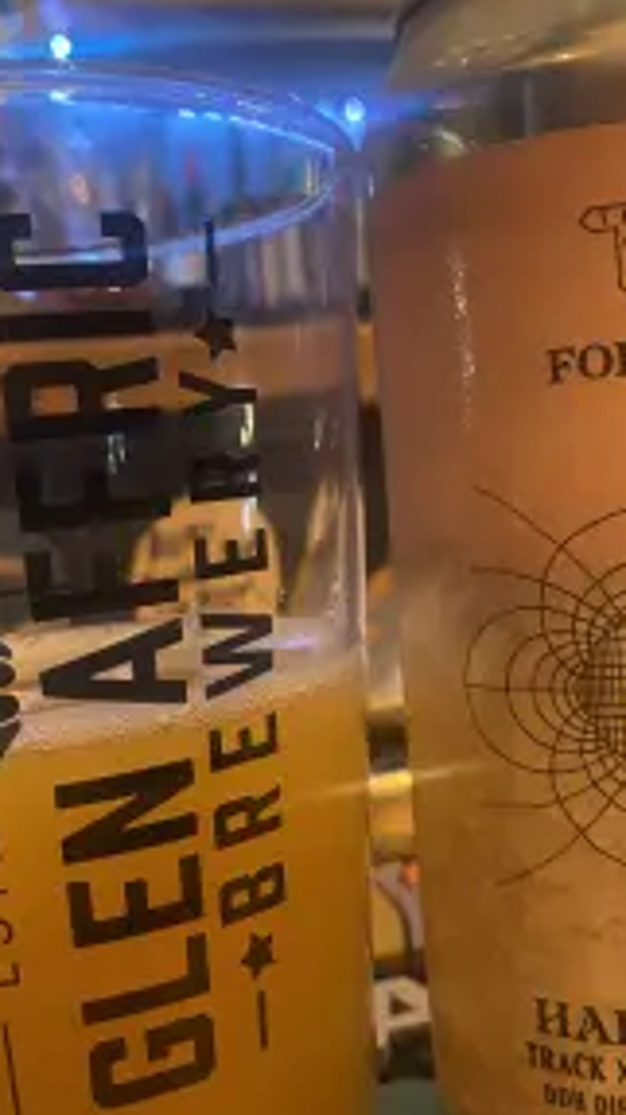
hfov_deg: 31.0
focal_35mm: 38
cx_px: 389
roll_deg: +4.7
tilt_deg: -1.4
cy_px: 556
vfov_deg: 52.8
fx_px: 1124
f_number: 1.8
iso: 500
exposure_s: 1/27
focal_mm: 4.25
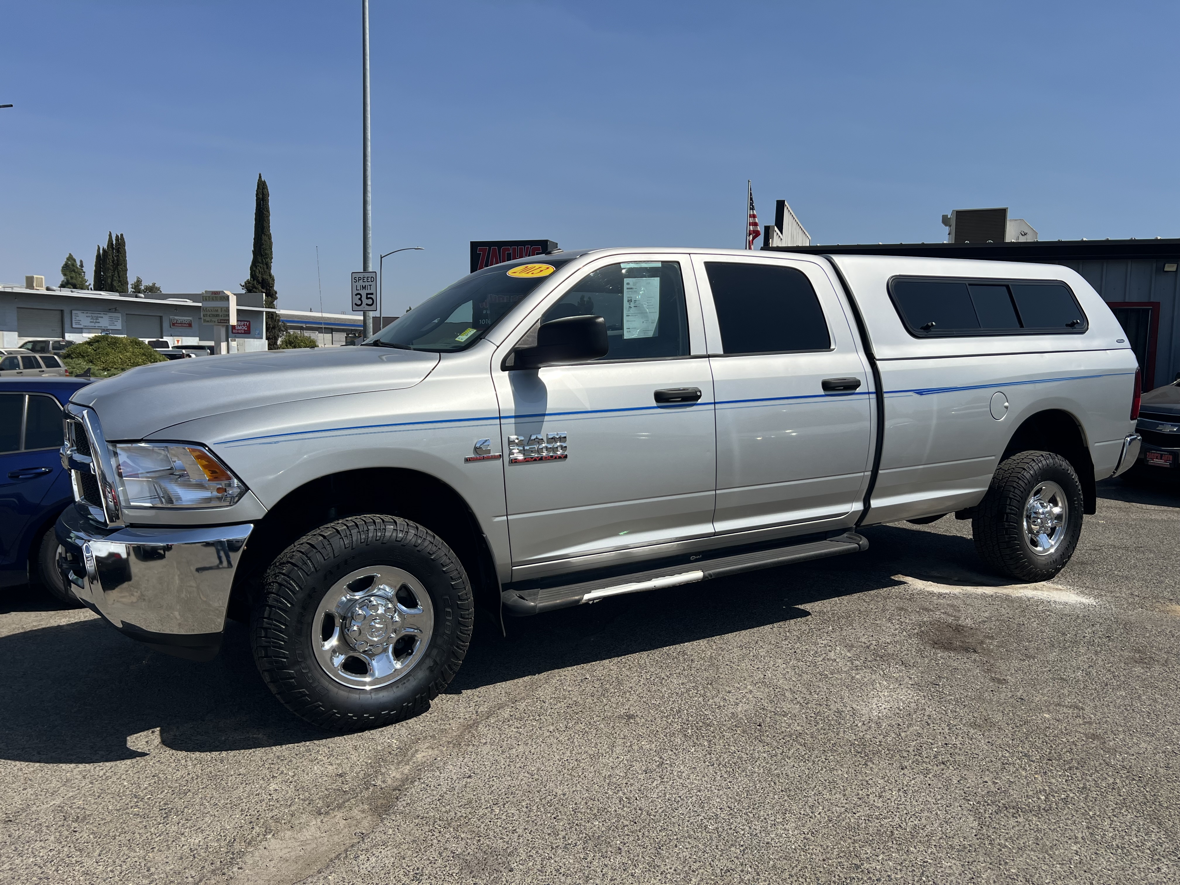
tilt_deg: -6.7
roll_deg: -0.6
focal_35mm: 26
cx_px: 590
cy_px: 442
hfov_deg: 67.3
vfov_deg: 53.1
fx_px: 886
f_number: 1.5
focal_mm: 5.7
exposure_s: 1/6993
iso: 50
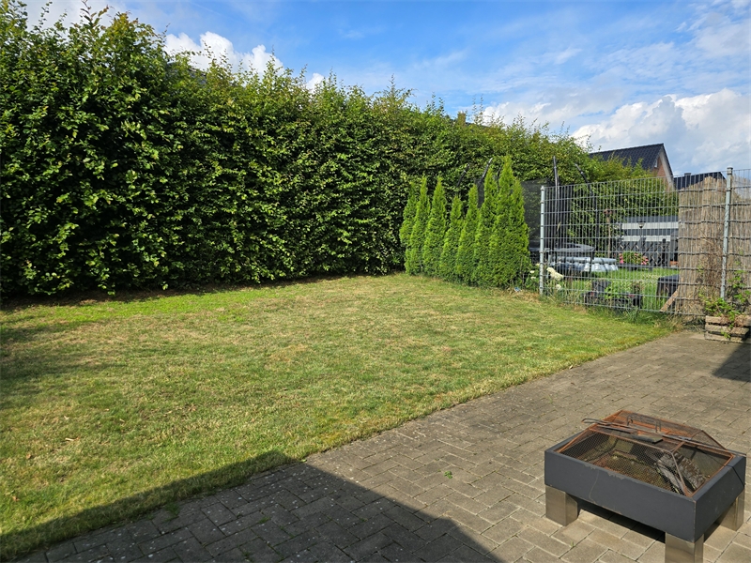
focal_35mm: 23
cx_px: 376
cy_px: 282
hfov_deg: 73.9
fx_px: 499
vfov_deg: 58.9
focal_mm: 6.3
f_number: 1.7
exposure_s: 1/604
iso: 12
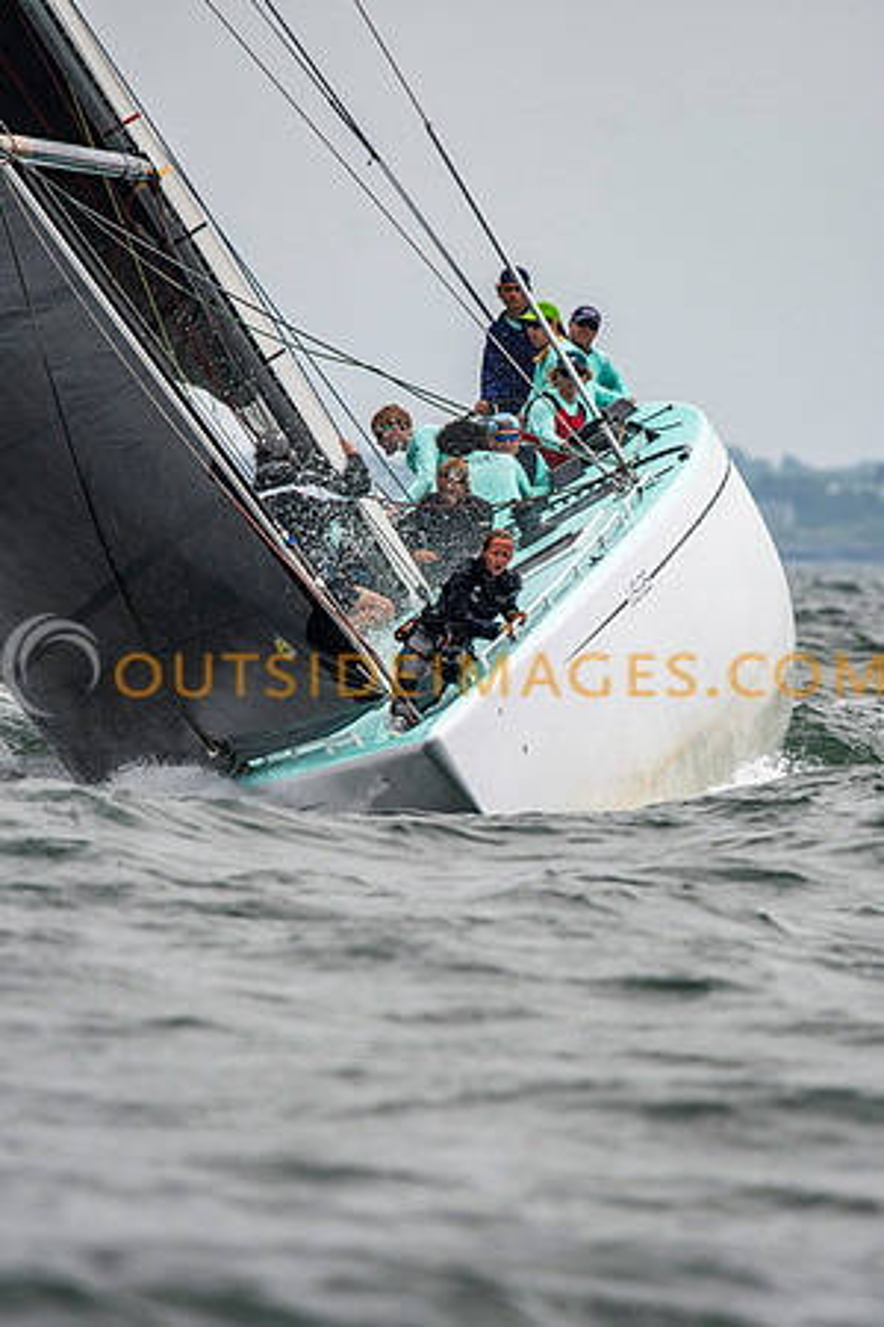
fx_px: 16574
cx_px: 442
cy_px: 664
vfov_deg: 4.6
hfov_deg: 3.1
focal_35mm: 450
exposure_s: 1/2000
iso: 200
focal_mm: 300
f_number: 5
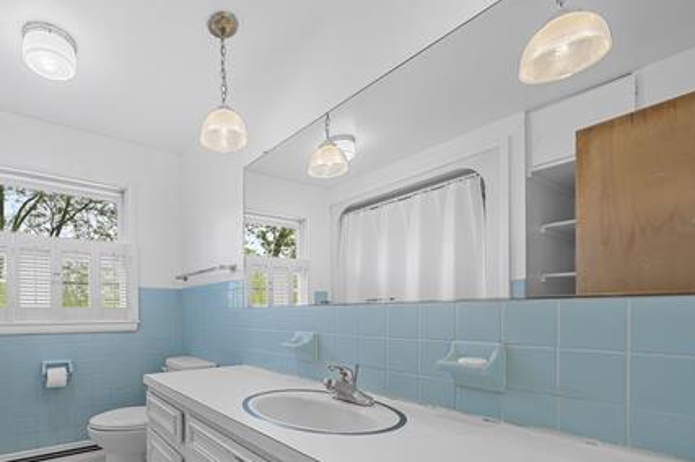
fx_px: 347
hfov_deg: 87.0
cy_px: 316
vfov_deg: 65.2
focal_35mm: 18
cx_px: 234
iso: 500
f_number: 5.6
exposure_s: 1/60
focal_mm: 12
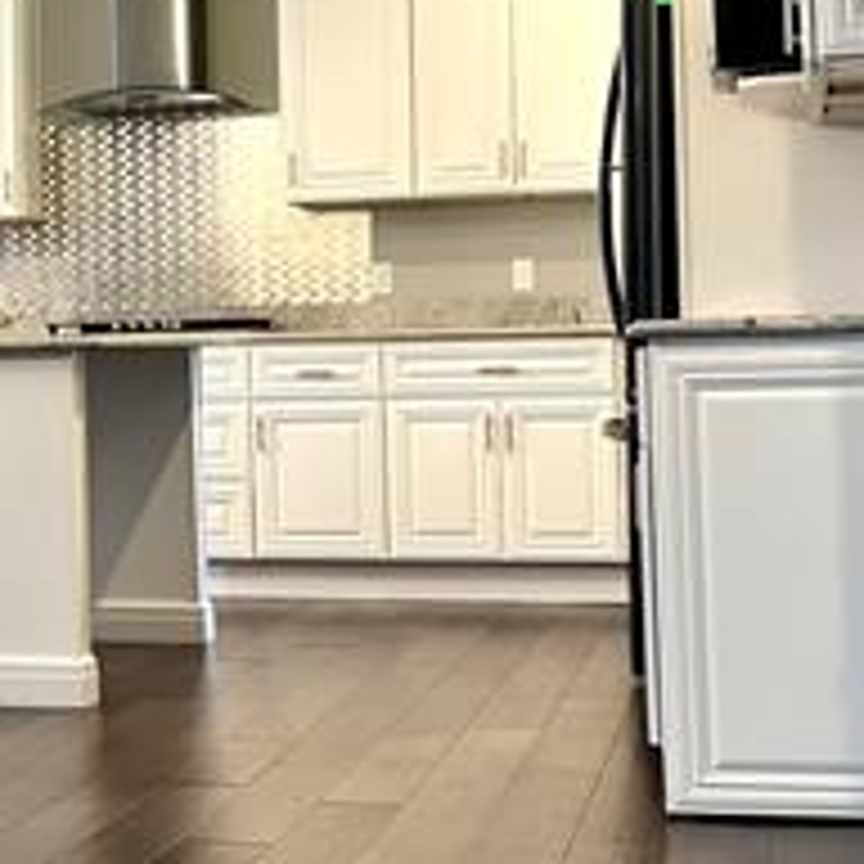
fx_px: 2598
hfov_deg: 18.1
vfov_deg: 18.8
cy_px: 292
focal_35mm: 92
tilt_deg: +1.8
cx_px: -108
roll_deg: +1.7
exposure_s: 1/120
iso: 100
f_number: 1.5
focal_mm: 5.7
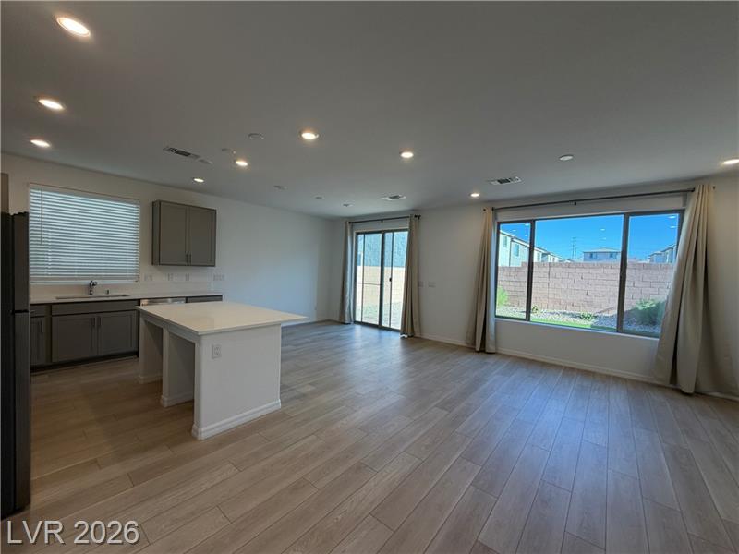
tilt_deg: -2.6
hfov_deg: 102.1
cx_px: 370
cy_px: 277
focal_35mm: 14
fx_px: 299
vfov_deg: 85.7
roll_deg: -1.5
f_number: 2.2
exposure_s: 1/120
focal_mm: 2.22
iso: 100
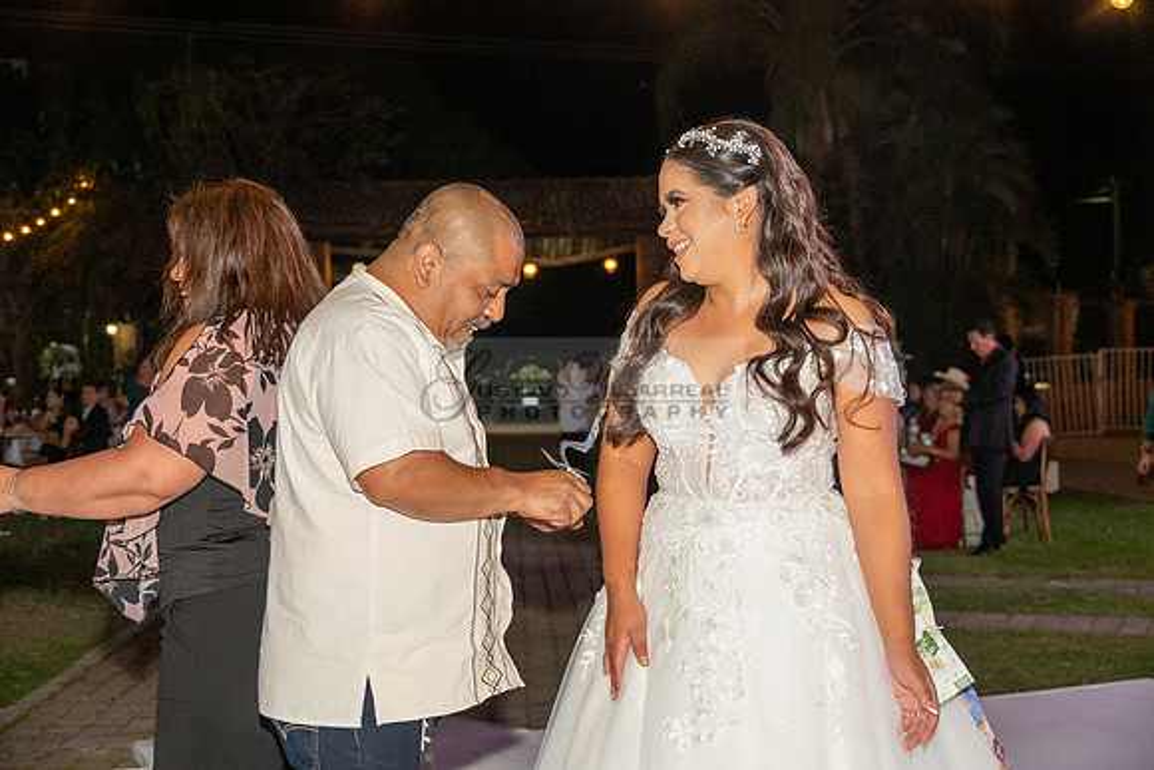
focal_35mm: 55
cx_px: 577
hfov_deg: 36.2
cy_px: 385
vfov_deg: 24.6
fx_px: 1763
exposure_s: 1/200
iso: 2000
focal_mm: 55
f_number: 5.6
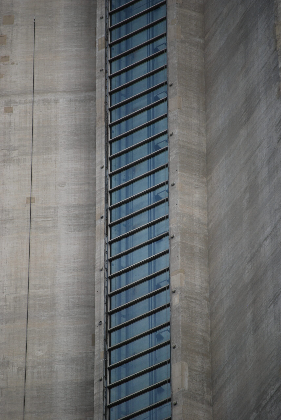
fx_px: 3327
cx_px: 140
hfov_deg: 4.8
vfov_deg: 7.2
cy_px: 210
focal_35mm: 285
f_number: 5.6
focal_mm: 190
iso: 220
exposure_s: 1/500
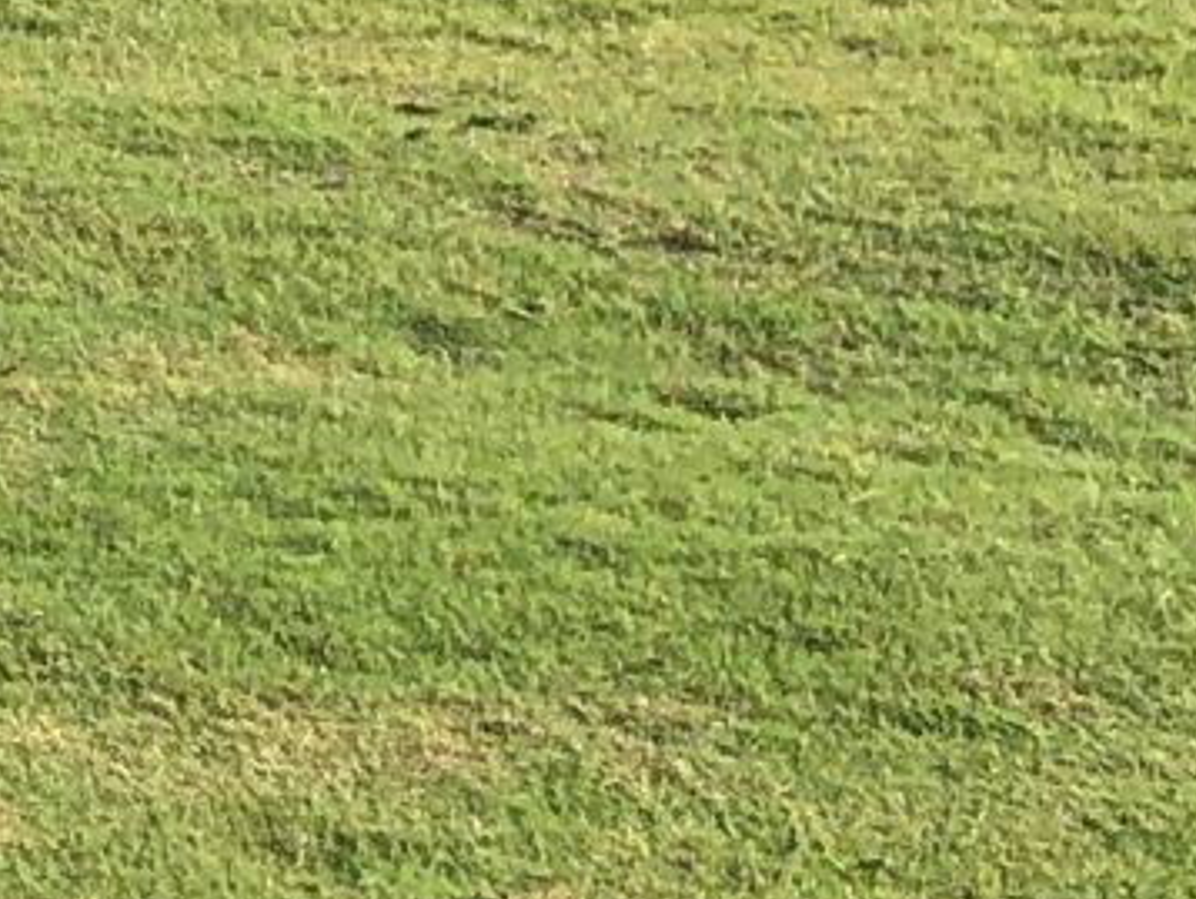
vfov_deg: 7.2
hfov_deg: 8.0
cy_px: -896
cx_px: -2736
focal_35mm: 200
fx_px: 6915
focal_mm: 4
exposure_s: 1/1333
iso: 20
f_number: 1.8
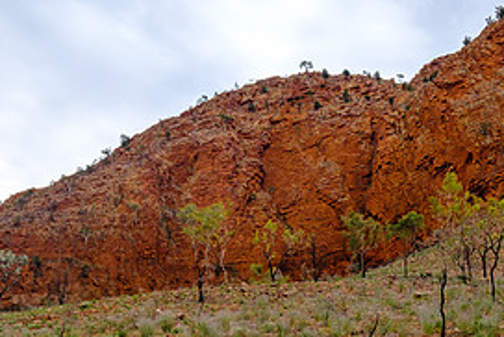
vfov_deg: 27.5
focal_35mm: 49
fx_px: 687
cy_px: 203
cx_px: 356
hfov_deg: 39.6
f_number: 8
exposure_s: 1/170
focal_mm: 15.1
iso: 200
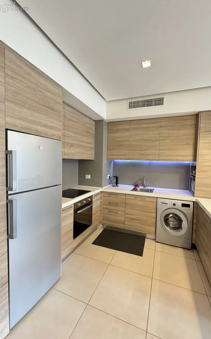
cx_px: 112
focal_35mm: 15
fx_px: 138
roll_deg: +0.3
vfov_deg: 101.5
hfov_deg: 74.7
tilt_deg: -1.4
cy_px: 168
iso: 250
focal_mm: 2.22
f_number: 2.2
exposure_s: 1/50
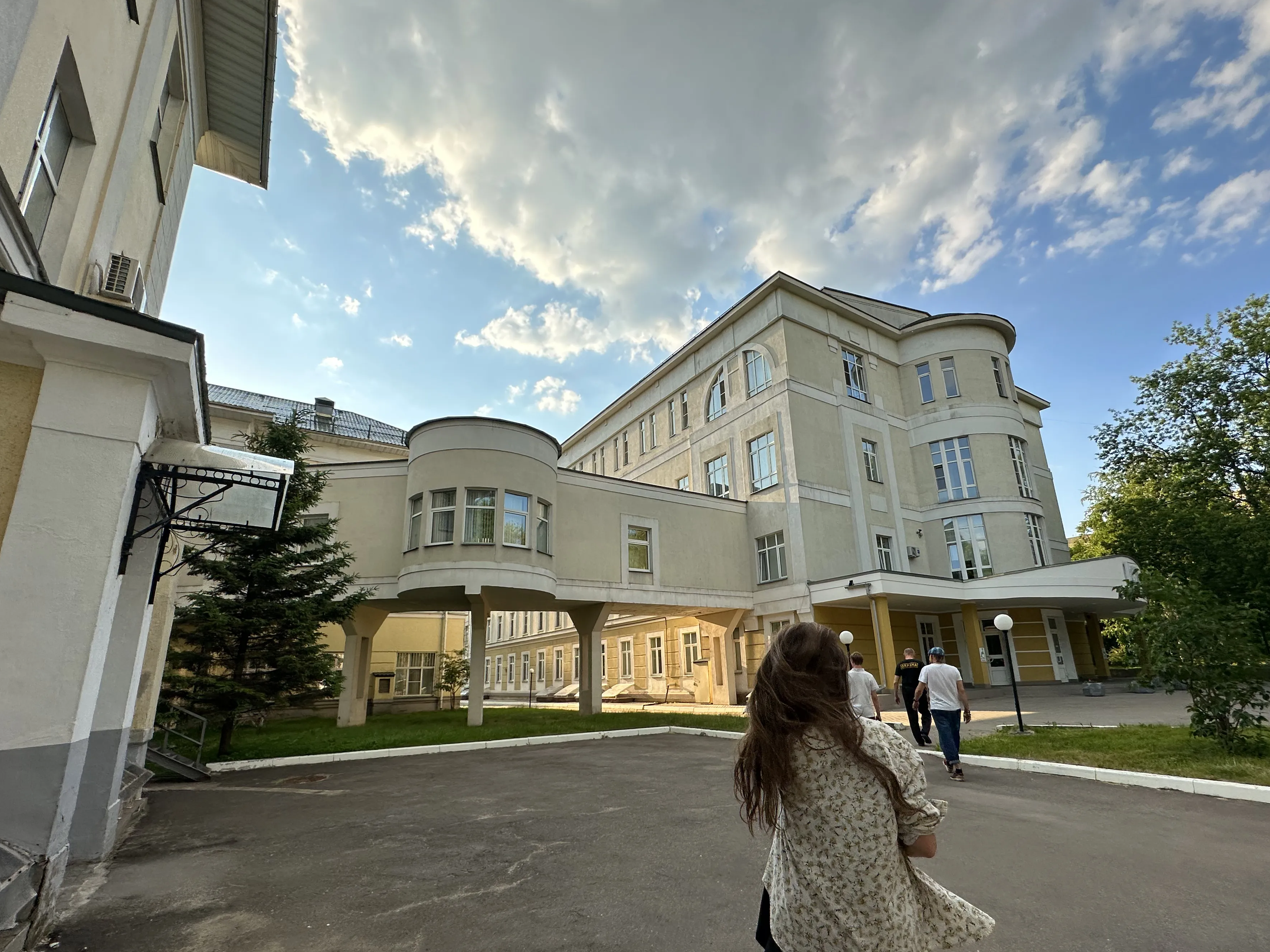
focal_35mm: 16
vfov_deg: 77.9
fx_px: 587
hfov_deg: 94.5
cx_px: 644
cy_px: 523
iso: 40
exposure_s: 1/1125
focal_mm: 2.22
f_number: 2.2
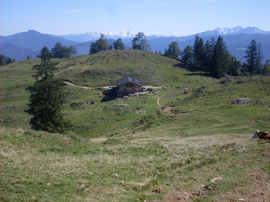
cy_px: 101
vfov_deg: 37.7
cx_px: 135
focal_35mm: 38
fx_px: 296
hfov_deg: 49.0
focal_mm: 6.3
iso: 80
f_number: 8.4
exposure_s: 1/180
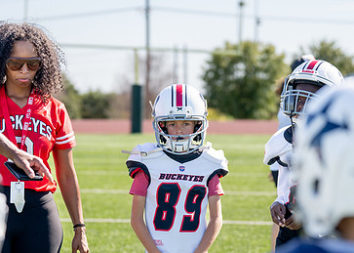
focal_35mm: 137
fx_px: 1377
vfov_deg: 10.5
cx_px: 175
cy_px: 160
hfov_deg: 14.7
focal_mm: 78
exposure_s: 1/2000
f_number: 2.8
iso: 250
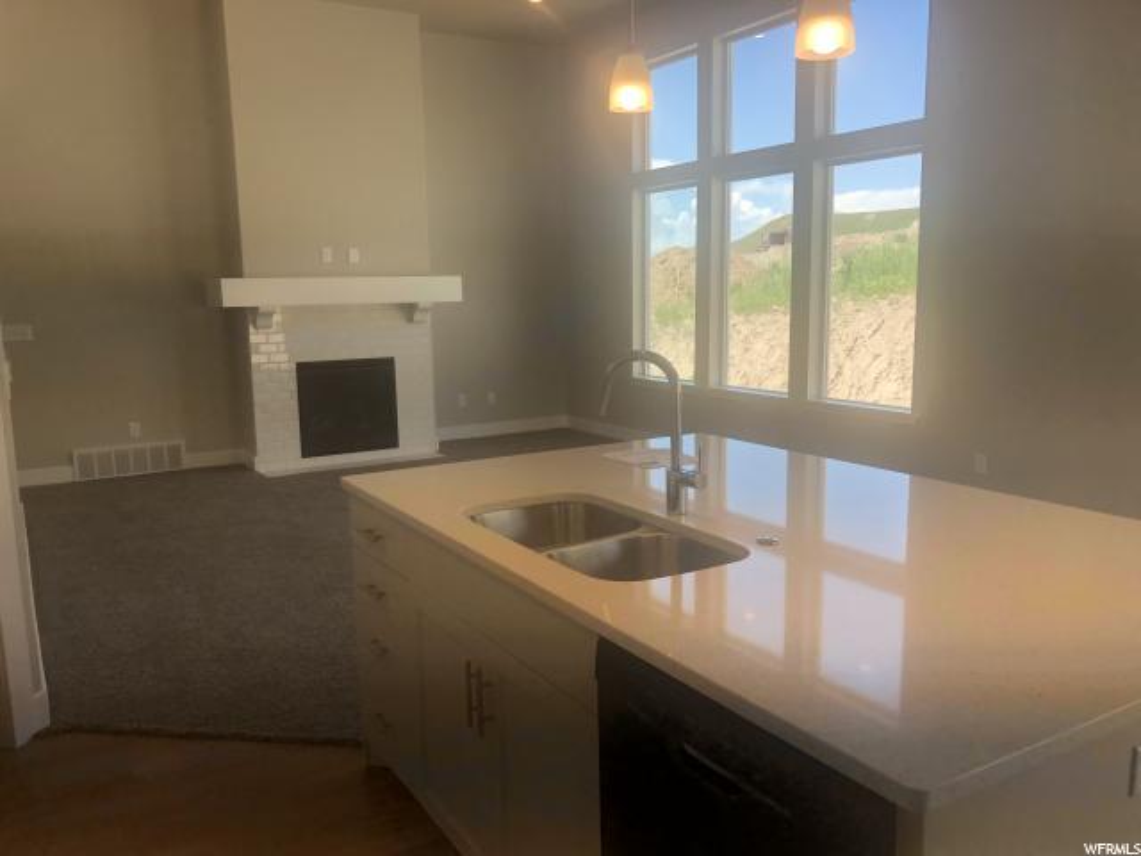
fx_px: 923
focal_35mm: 28
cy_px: 428
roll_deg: +1.4
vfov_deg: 49.7
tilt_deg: -8.7
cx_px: 570
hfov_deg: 63.4
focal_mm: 4
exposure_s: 1/201
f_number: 1.8
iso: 20
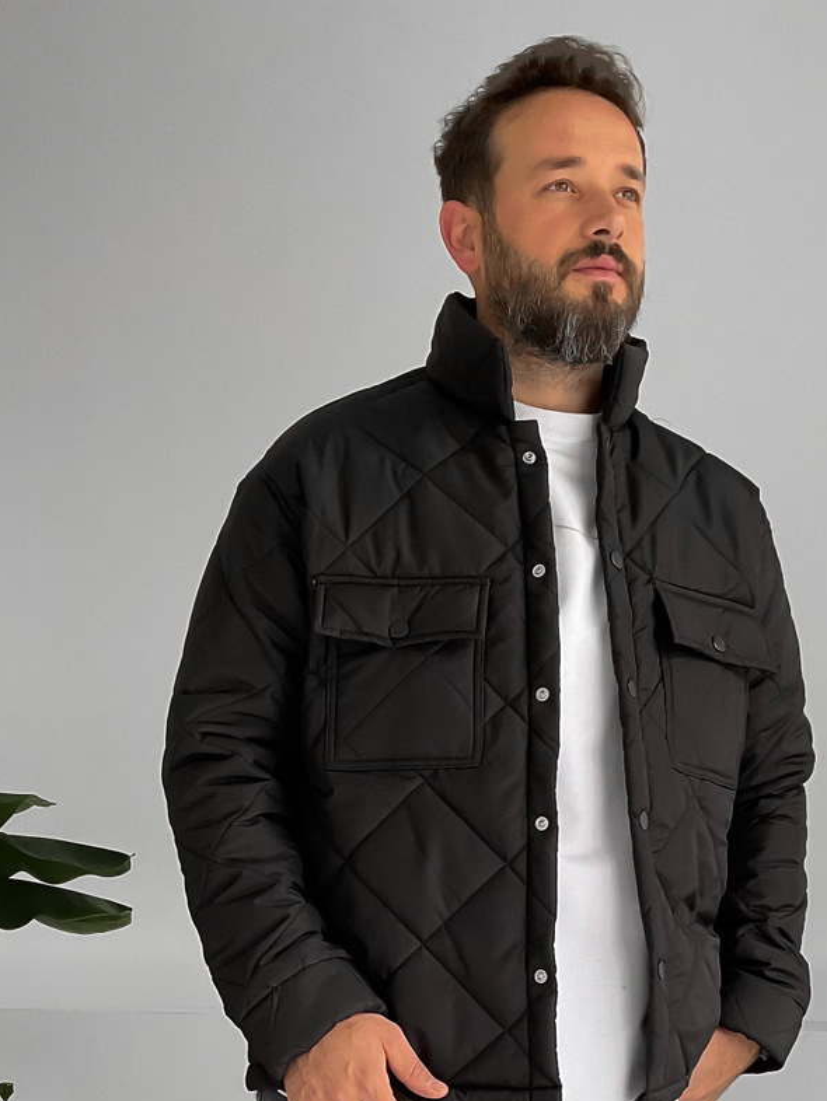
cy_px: 1020
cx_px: 366
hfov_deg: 24.8
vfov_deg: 31.0
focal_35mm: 59
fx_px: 1878
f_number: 1.8
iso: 64
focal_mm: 3
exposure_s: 1/100
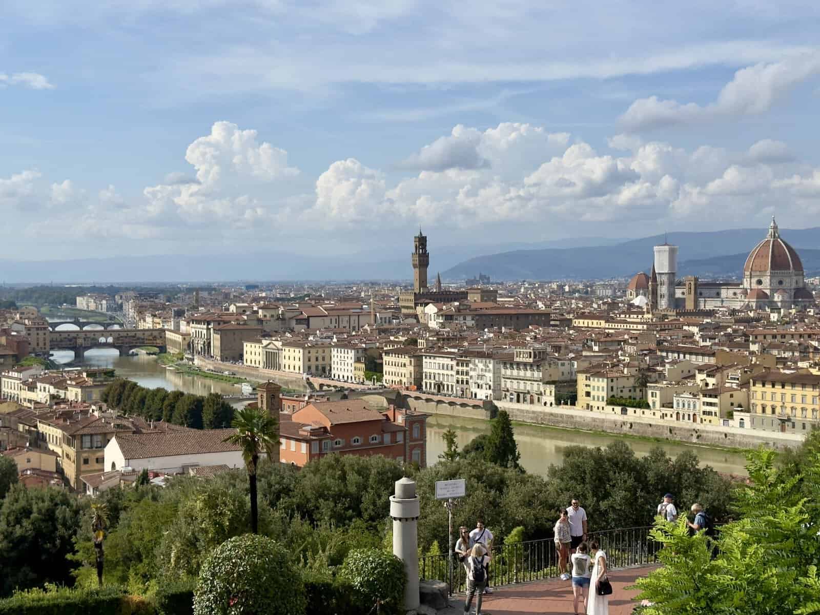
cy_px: 308
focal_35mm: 48
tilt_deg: -1.5
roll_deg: -0.6
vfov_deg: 30.3
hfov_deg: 39.7
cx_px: 410
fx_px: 1137
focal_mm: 6.76
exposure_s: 1/8772
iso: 64
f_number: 1.78
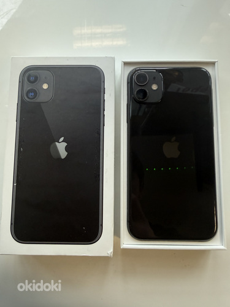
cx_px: 115
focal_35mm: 24
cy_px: 154
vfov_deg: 71.6
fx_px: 213
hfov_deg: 56.8
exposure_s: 1/100
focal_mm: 2.22
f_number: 2.2
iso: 160
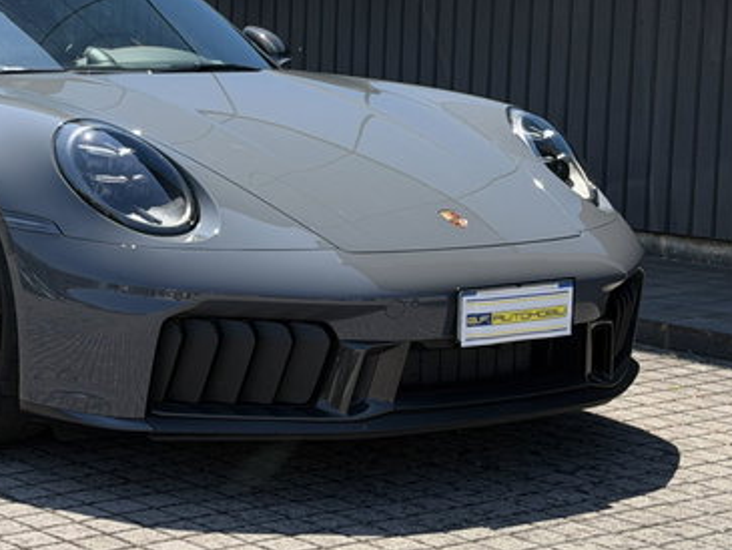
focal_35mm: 101
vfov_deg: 14.6
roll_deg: -1.2
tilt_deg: -6.1
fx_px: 2136
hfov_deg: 19.1
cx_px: 82
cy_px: 221
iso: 64
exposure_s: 1/2494
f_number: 1.78
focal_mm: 6.76
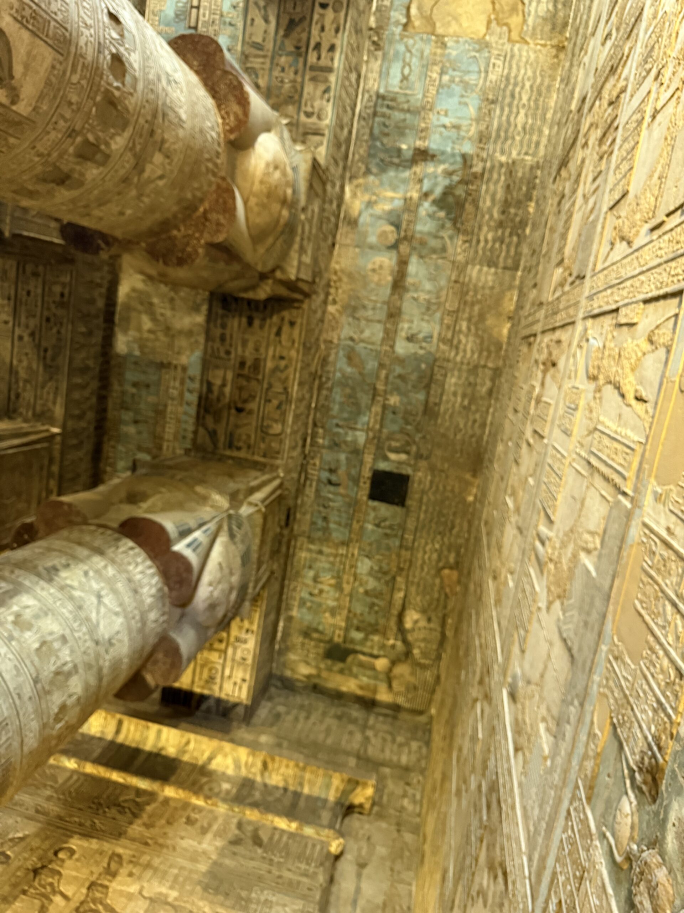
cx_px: 342
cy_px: 456
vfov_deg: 71.6
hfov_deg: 56.8
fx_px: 632
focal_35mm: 24
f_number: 1.78
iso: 800
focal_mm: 6.76
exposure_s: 1/33
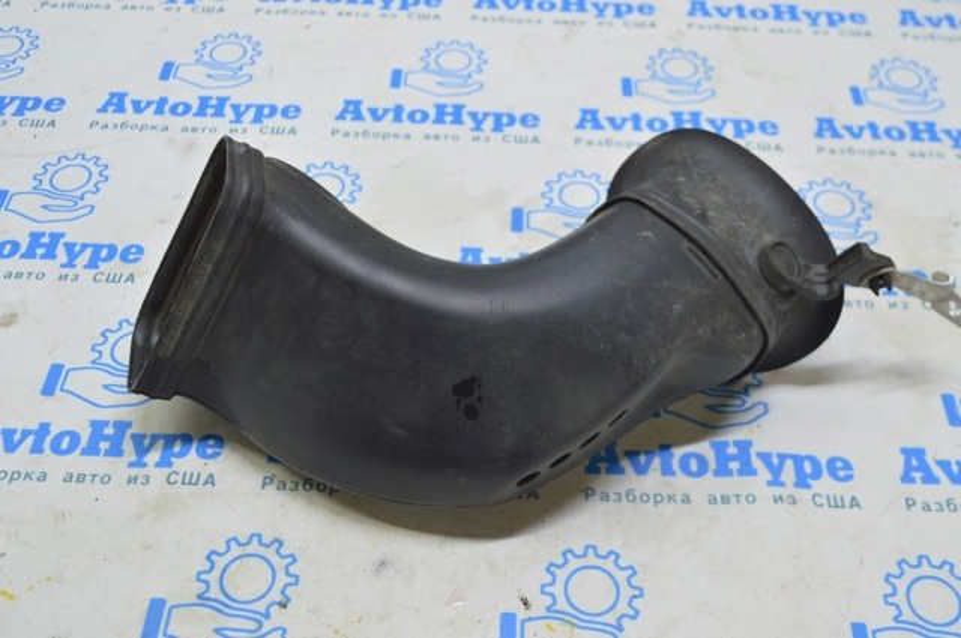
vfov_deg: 32.9
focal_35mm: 40
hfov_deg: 48.0
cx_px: 480
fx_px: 1080
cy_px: 319
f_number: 5.6
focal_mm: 27
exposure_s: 1/20
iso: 400
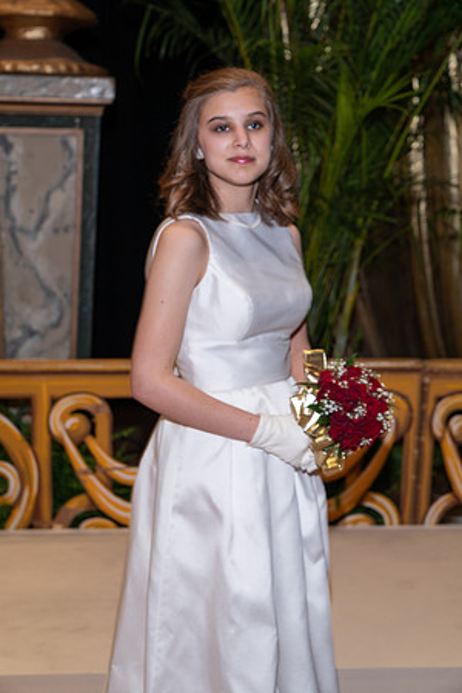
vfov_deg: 28.8
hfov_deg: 19.5
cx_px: 231
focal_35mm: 70
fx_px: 1347
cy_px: 346
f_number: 5.6
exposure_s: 1/50
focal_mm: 70
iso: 400
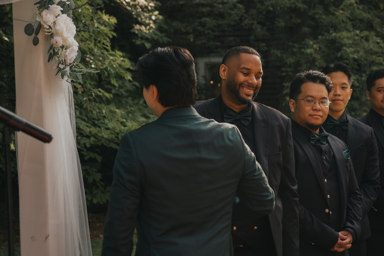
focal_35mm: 79
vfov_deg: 17.3
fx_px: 843
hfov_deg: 25.7
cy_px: 128
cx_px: 192
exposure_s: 1/1000
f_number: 2.8
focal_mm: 38
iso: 200
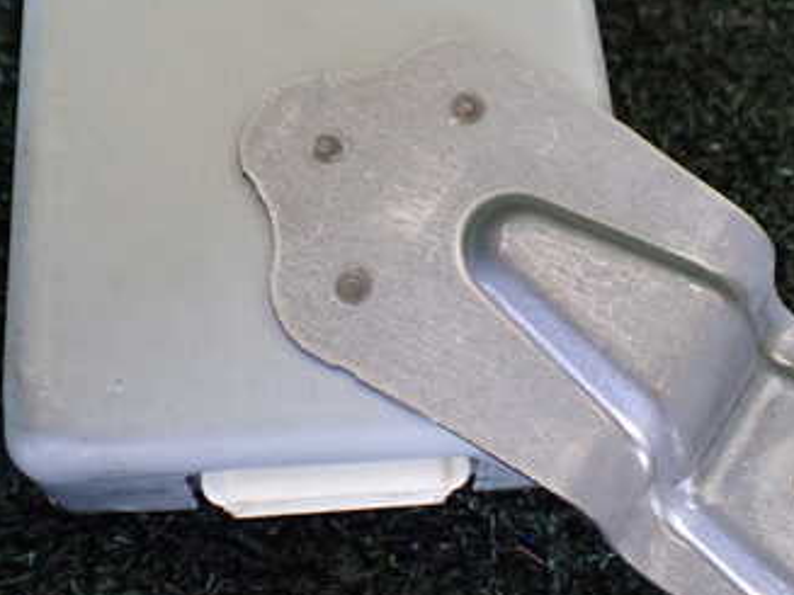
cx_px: 330
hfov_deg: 34.9
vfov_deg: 26.3
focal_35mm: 55
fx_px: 1261
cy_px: 168
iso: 800
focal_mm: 5.4
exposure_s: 1/125
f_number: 2.3
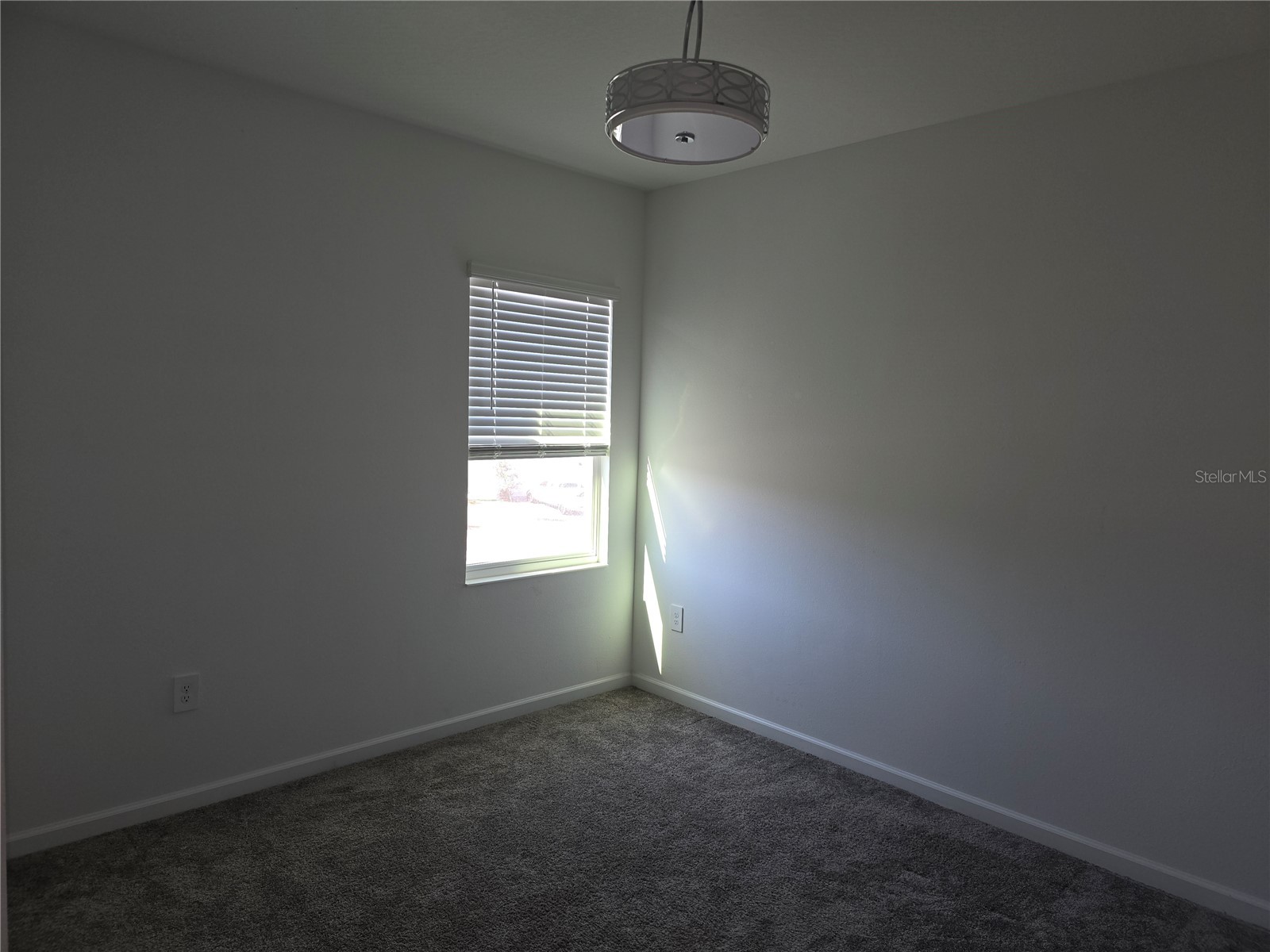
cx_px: 635
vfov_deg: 58.9
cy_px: 476
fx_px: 844
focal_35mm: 23
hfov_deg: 73.9
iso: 32
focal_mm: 6.3
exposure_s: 1/60
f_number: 1.7
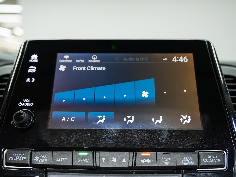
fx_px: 238
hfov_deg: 52.7
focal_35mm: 35
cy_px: 86
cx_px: 121
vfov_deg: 40.7
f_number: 3.5
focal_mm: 30.8
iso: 400
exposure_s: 1/40
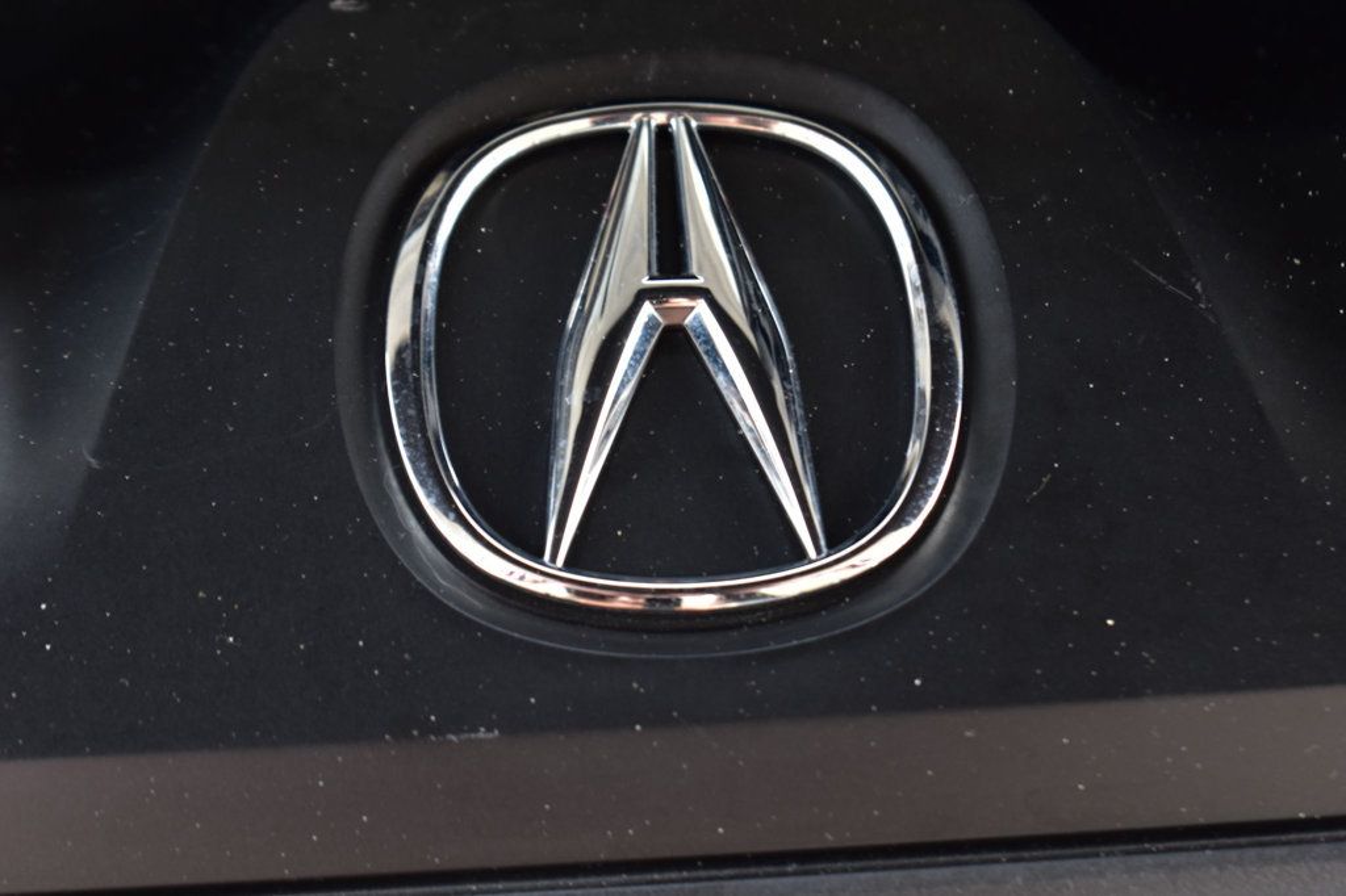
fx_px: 3083
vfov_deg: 16.5
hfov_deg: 24.6
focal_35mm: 82
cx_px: 673
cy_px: 448
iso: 400
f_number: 7.1
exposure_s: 1/40
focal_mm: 55
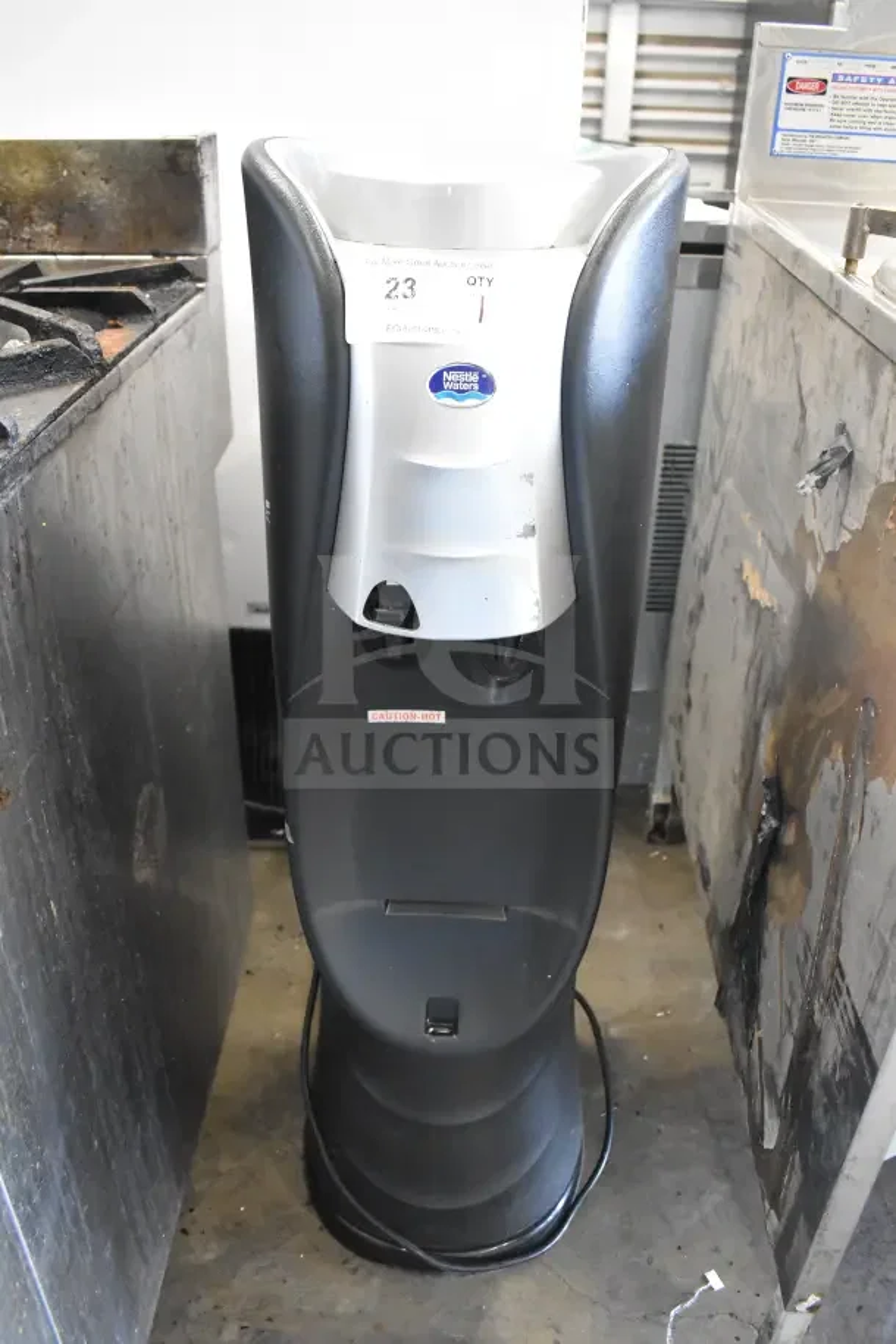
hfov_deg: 47.9
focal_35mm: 27
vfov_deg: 67.4
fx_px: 1008
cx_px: 448
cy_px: 672
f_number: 3.8
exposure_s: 1/60
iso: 6400
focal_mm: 18
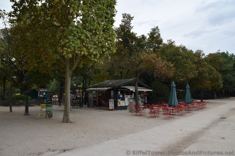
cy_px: 78
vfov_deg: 47.9
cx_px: 118
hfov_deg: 67.4
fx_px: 176
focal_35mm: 27
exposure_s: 1/250
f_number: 8
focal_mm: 18
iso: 220
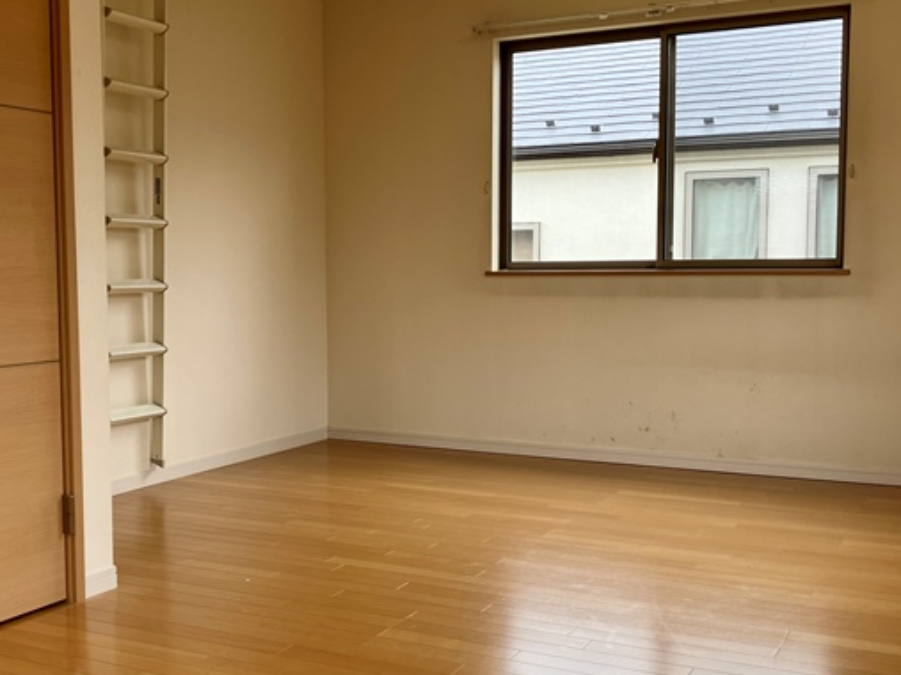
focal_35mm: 42
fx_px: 1093
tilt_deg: -5.0
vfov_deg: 34.3
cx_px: 412
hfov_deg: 44.8
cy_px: 382
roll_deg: -0.6
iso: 25
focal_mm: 3.99
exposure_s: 1/158
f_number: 1.8
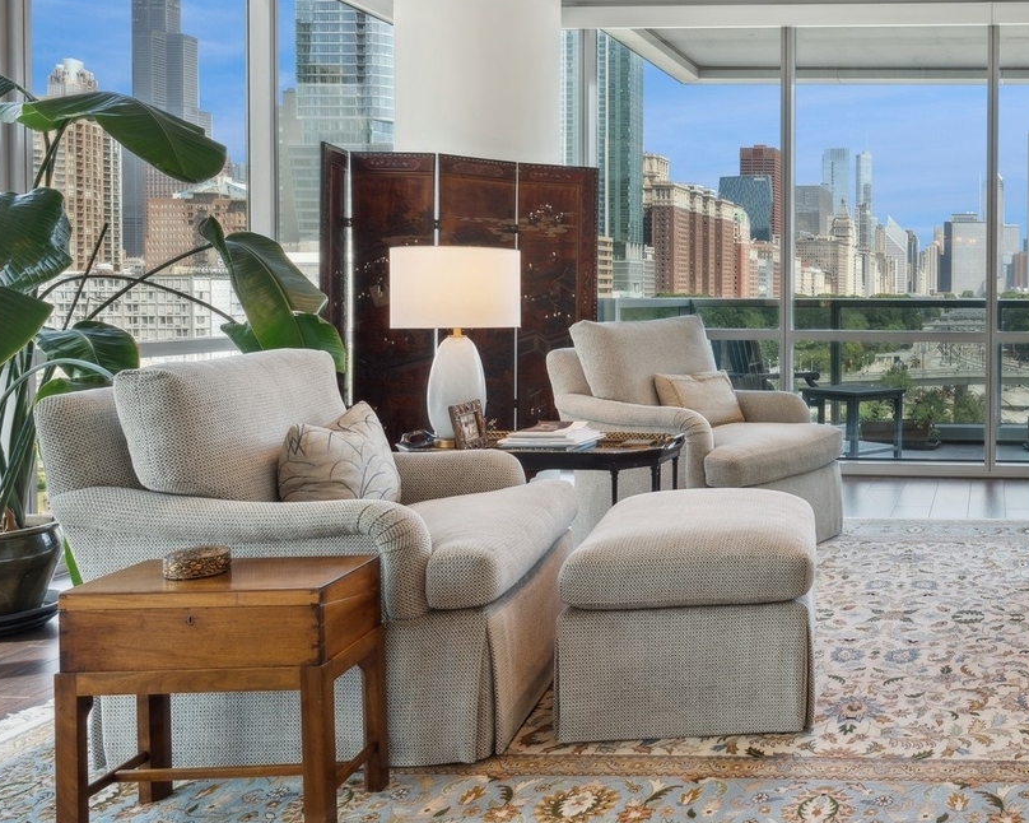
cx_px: 974
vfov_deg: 45.5
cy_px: 318
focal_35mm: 32
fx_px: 974
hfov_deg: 48.2
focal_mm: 17
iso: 320
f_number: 8
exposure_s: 1/100
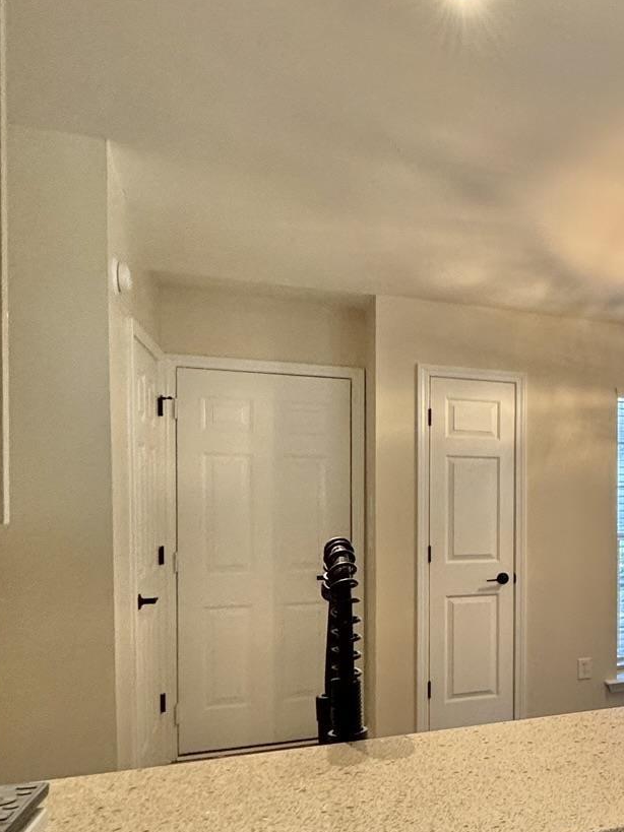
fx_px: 841
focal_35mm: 35
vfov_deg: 52.1
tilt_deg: +0.5
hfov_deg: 32.6
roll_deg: -0.1
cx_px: 771
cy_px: 514
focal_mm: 2.22
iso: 250
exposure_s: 1/120
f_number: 2.2
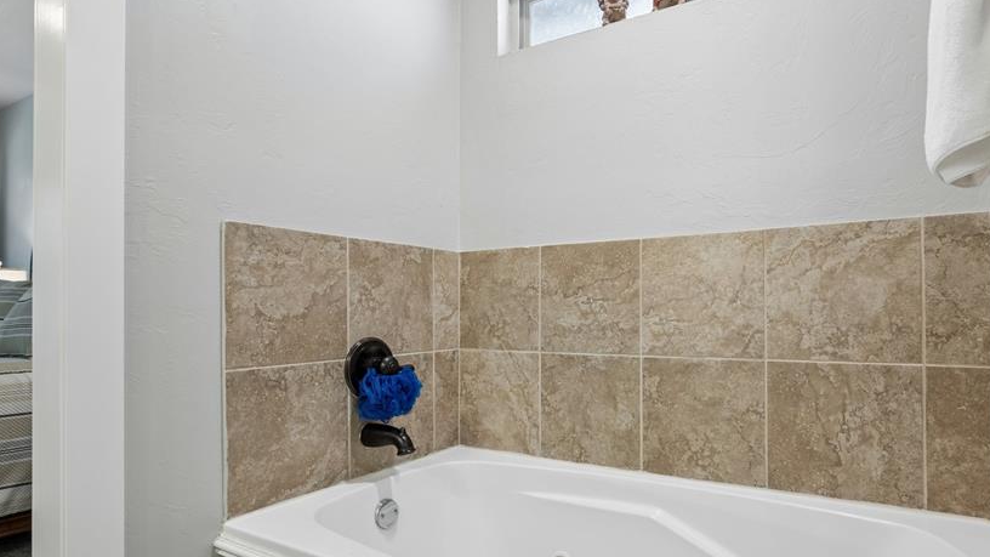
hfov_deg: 83.5
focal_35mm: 21
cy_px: 311
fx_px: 551
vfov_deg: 53.5
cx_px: 556
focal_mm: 16
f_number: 8
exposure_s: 1/10
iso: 200
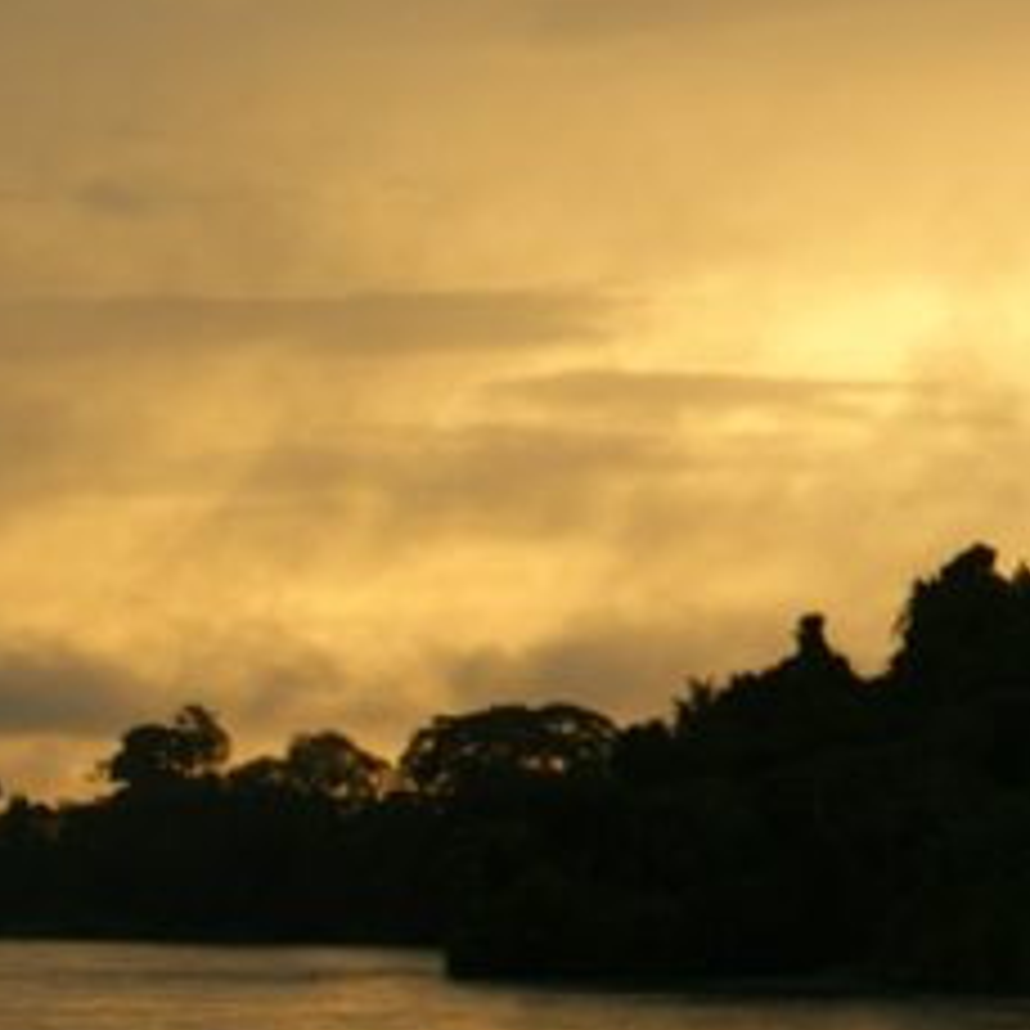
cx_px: 1219
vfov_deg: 10.0
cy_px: 508
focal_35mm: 176
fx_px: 5914
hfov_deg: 9.8
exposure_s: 1/60
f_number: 5
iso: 100
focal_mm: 35
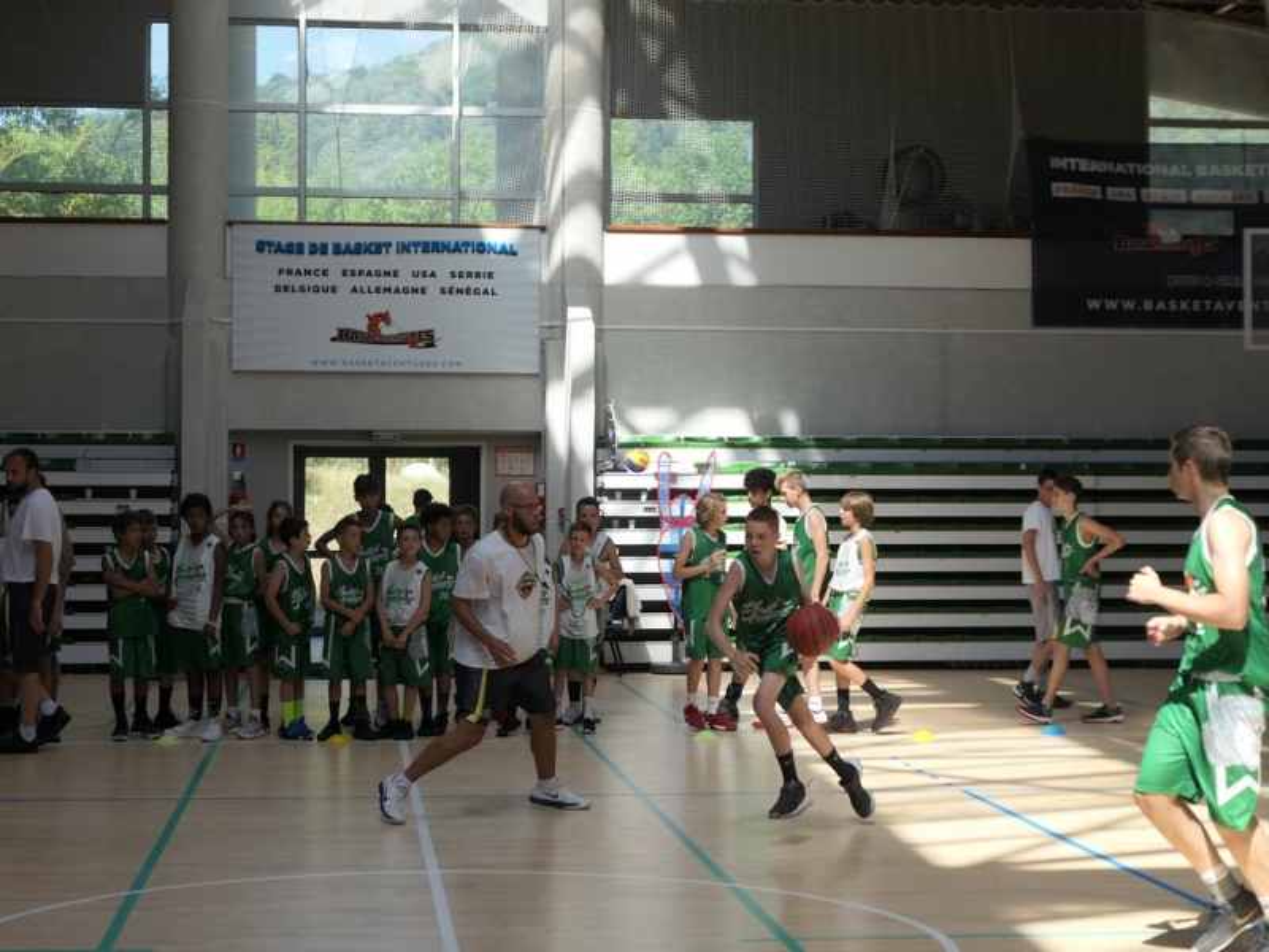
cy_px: 476
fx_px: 2603
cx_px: 634
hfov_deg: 27.4
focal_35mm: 71
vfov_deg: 20.7
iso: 125
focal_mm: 24
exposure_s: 1/500
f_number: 2.8
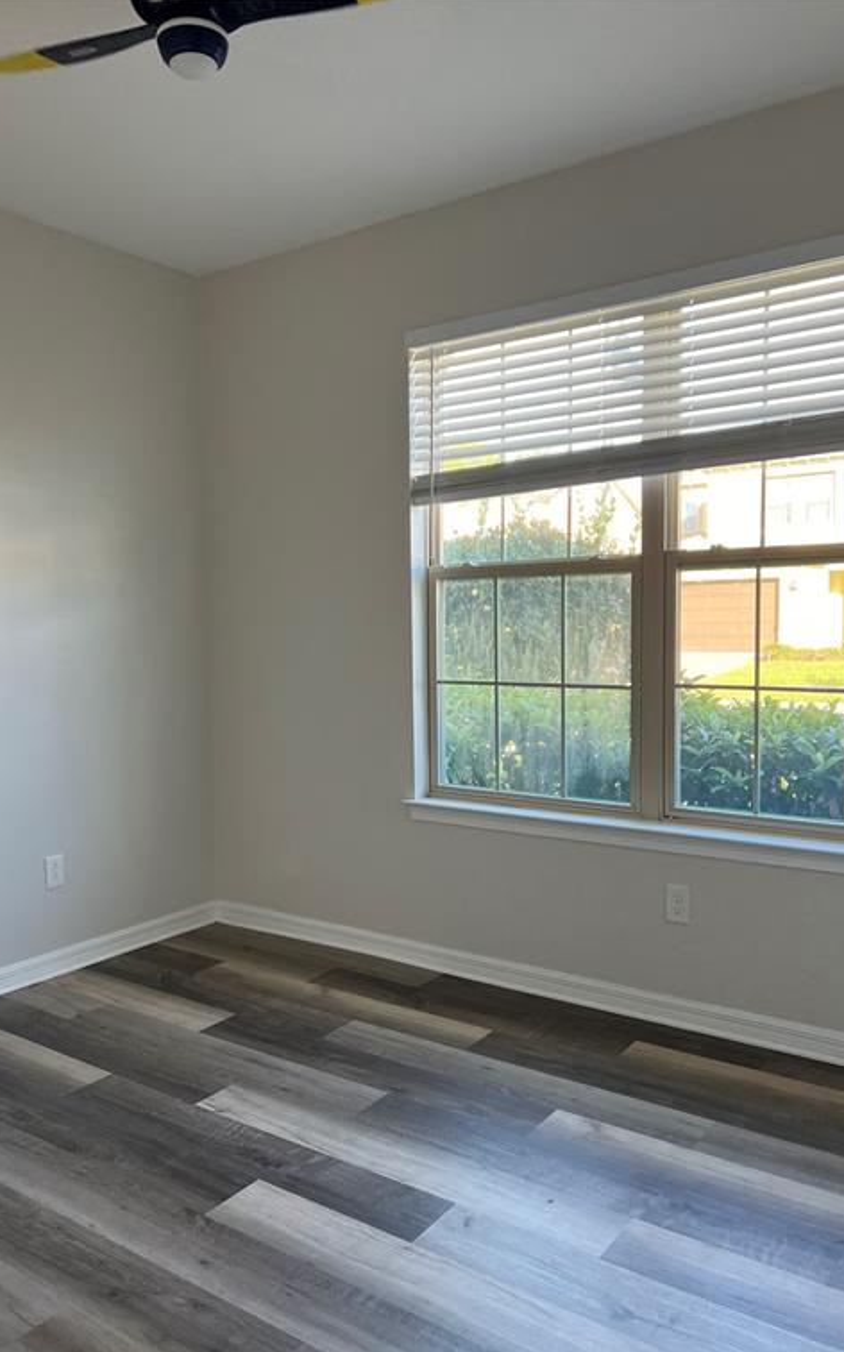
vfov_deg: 66.5
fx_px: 1031
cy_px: 683
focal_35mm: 28
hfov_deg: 44.4
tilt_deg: -2.2
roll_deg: +0.7
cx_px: 372
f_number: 1.5
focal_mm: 5.7
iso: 100
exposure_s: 1/121
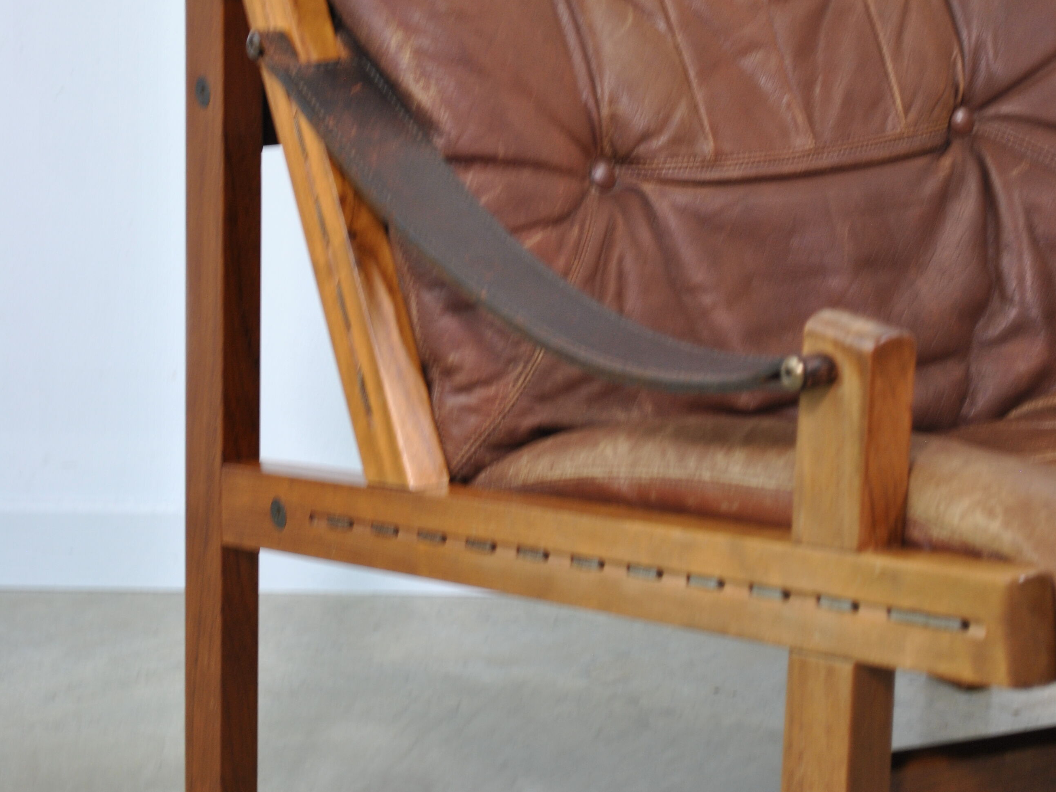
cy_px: 179
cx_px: 530
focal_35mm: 104
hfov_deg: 18.9
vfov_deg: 14.2
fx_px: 3172
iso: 200
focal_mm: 48
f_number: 5.3
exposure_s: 1/20
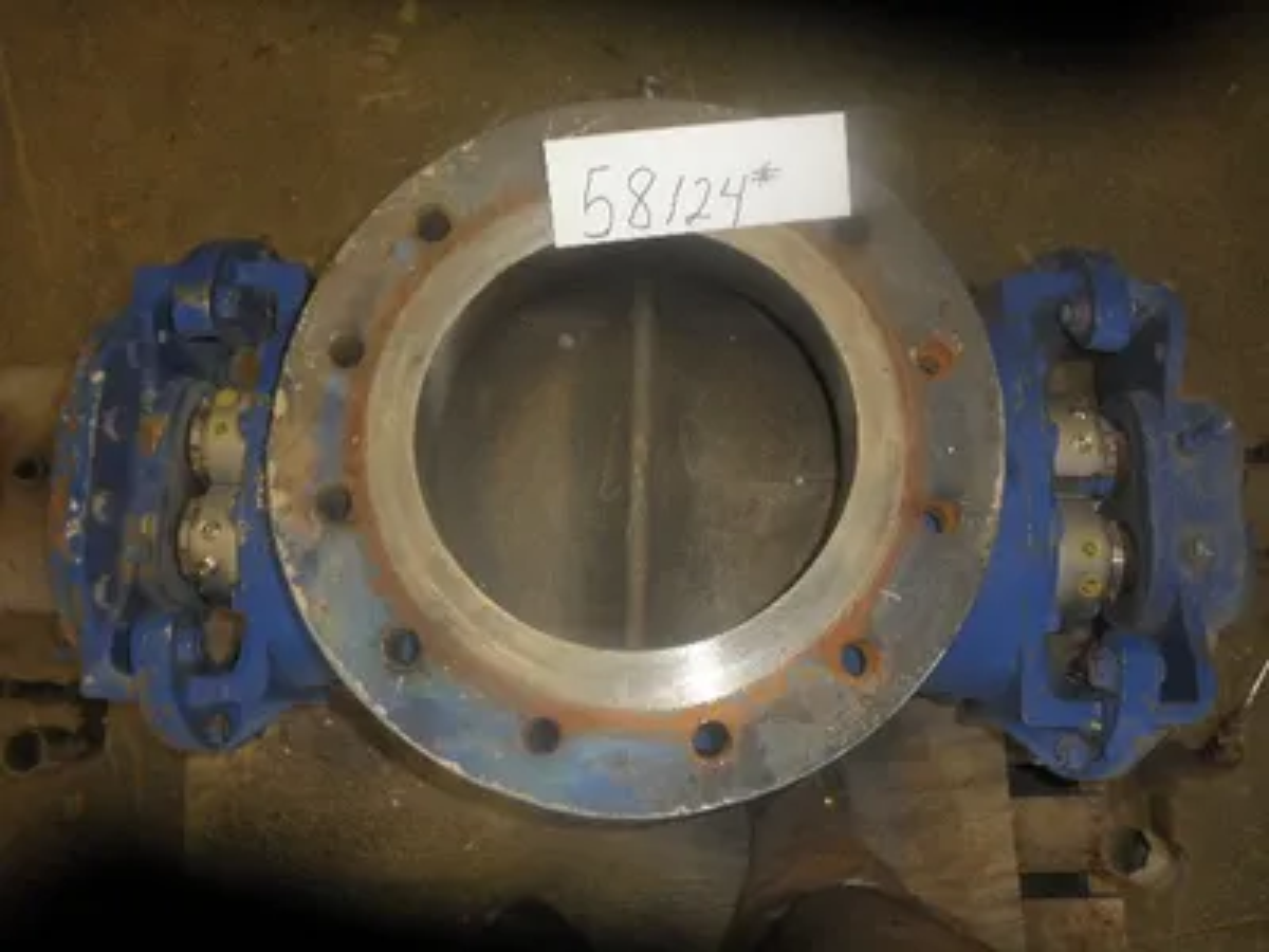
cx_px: 634
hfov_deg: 63.4
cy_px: 476
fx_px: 1026
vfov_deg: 49.7
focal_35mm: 28
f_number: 3
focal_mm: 5
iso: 200
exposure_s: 1/30
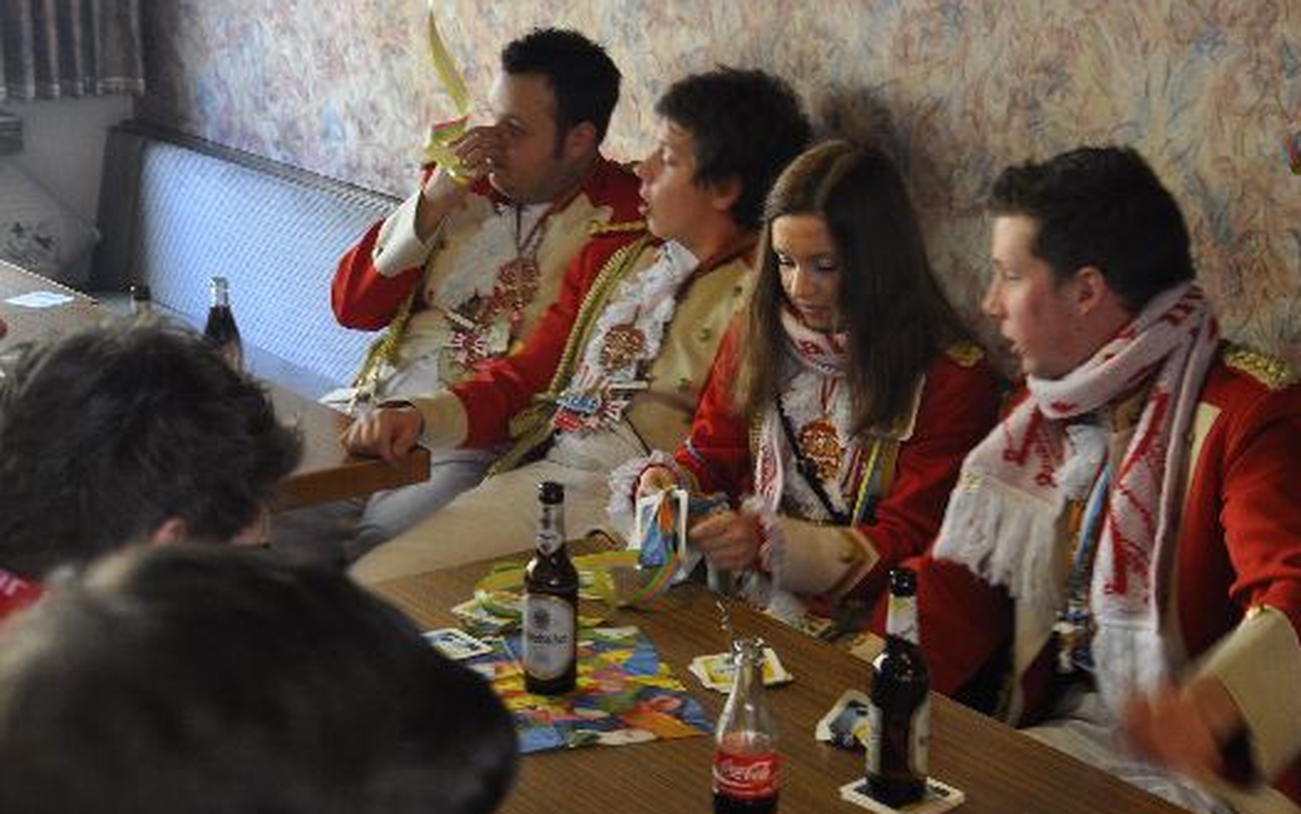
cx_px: 673
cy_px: 358
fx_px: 2305
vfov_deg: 20.0
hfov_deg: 31.5
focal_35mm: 65
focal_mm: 28
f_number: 4.2
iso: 400
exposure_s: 1/20
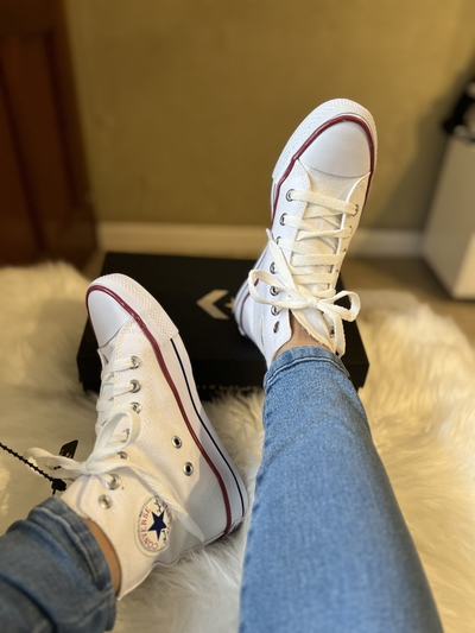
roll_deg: -2.3
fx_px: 476
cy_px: 316
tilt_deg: -33.7
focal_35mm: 26
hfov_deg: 53.1
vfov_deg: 67.3
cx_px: 238
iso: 160
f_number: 1.5
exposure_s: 1/50
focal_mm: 5.7
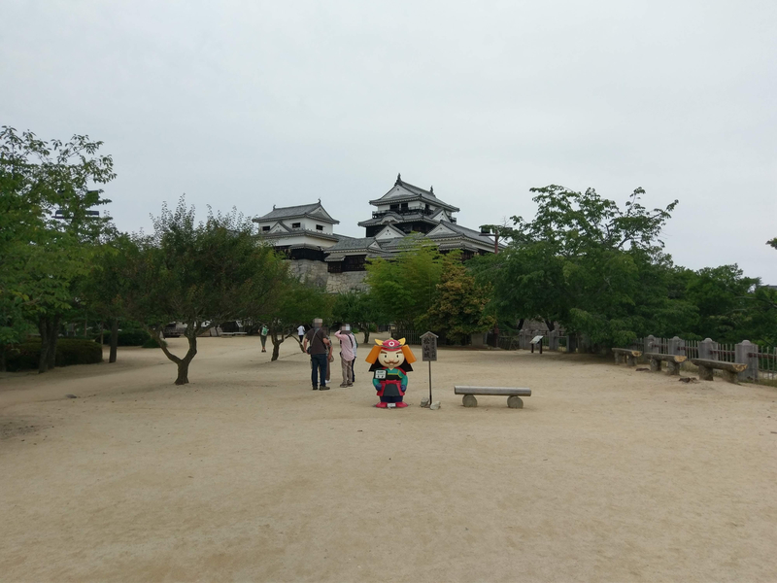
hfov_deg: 67.3
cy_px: 292
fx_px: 584
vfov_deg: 53.1
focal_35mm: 26
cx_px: 388
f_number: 1.8
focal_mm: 4.58
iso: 100
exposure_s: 1/3429
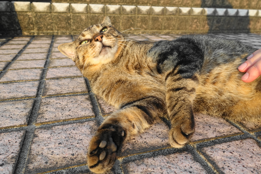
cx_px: 130
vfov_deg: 53.1
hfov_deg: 73.7
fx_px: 174
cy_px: 87
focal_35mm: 24
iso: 125
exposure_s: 1/250
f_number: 4
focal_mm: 8.8
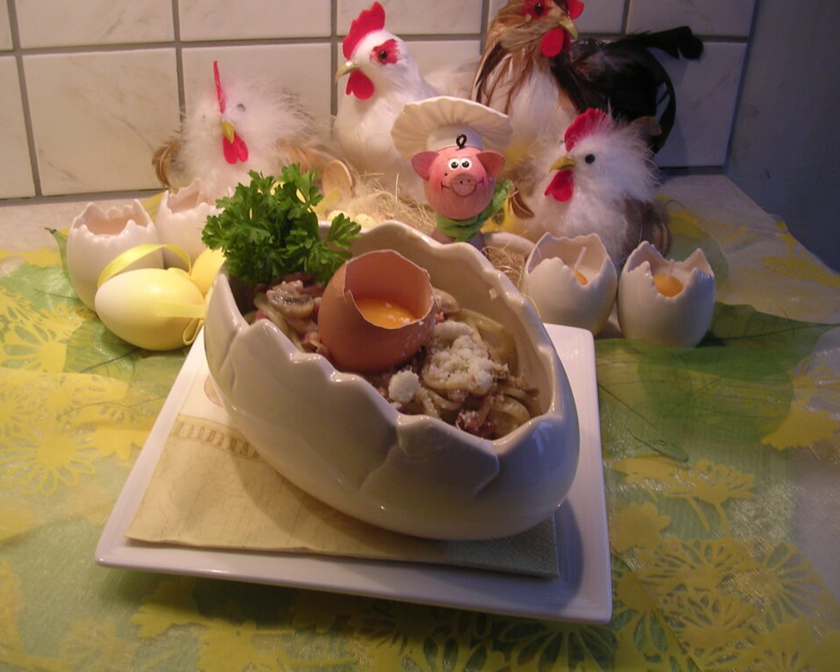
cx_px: 408
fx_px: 994
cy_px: 336
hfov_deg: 45.8
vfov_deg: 37.3
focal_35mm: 40
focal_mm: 5.8
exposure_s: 1/41.2
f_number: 2.8
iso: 100
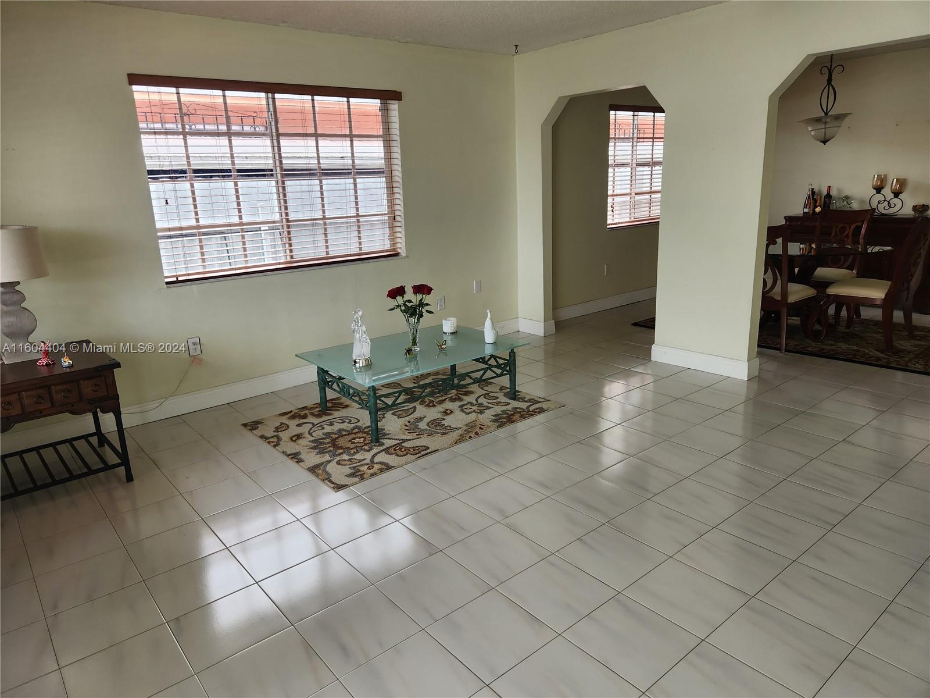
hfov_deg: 73.9
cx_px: 465
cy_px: 349
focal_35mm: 23
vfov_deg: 58.9
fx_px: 618
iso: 100
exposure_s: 1/180
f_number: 1.8
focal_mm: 5.4
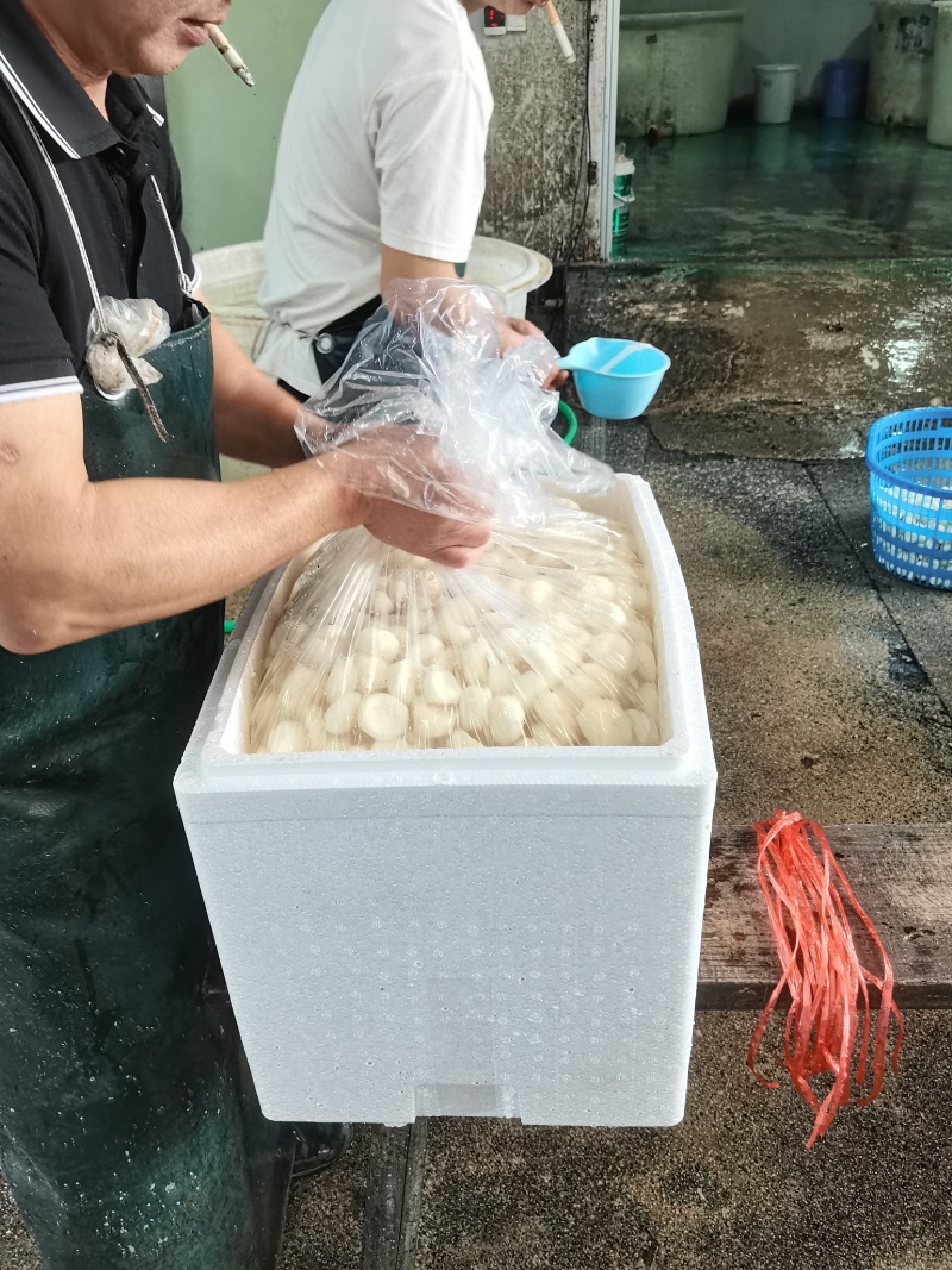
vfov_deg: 65.3
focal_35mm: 27
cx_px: 476
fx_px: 990
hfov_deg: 51.3
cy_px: 635
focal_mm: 4.94
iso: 250
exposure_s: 1/100
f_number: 1.9
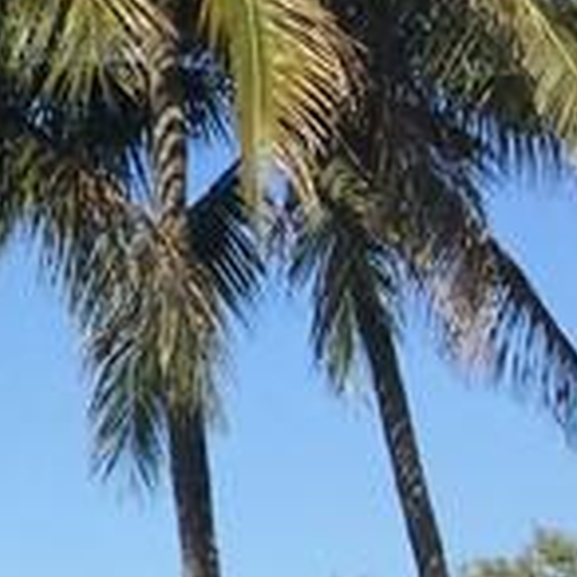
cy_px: -51
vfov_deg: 9.6
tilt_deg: +16.9
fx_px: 3395
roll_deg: -1.1
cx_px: -1403
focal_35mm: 180
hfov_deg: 7.8
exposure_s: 1/1883
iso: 32
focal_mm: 4.15
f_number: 2.2
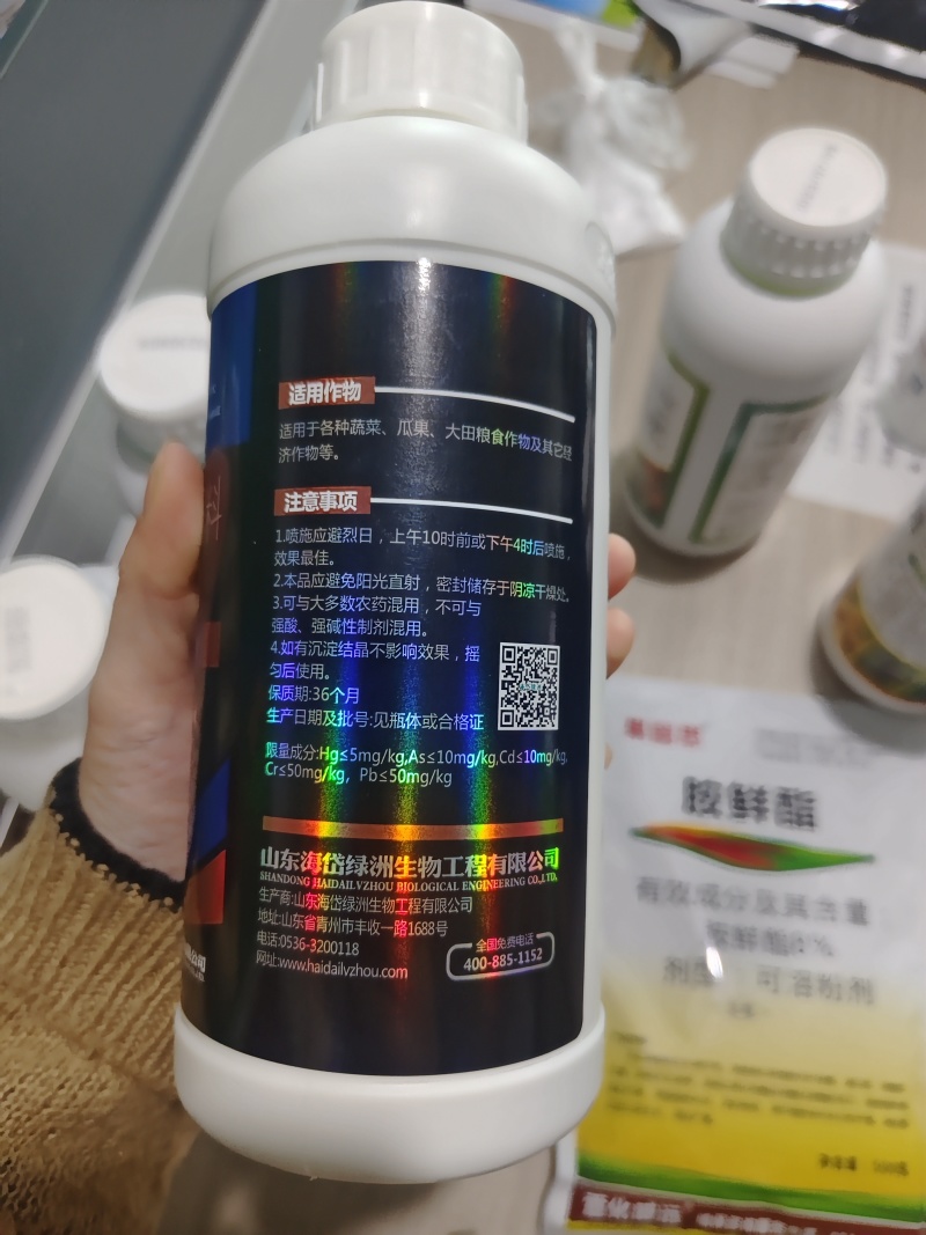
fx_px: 821
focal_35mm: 23
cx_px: 463
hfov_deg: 58.9
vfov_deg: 73.9
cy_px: 618
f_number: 1.88
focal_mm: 5.56
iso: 784
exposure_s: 1/50
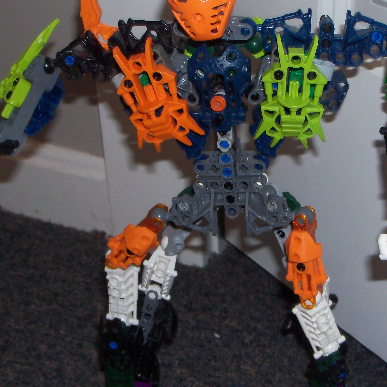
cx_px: 207
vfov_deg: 26.9
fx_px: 810
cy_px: 213
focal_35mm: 64
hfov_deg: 26.9
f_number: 3
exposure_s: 1/30
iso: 100
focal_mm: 6.3
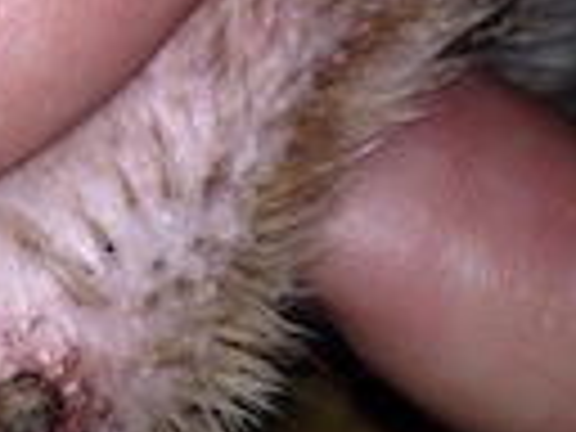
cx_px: -27
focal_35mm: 109
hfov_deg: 17.5
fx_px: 1814
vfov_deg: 13.1
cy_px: 549
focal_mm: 4.28
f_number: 2.4
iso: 50
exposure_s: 1/404
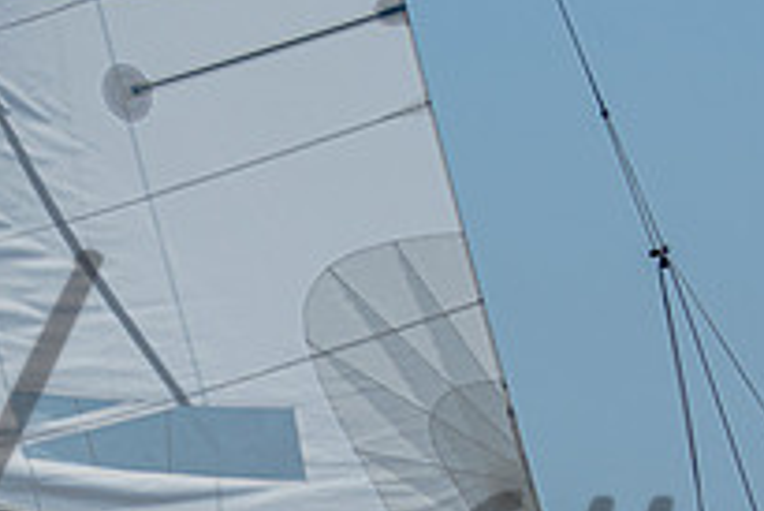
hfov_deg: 4.2
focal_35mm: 493
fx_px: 10470
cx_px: 138
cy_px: 673
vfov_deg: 2.8
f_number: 5
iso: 200
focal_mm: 116
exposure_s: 1/2000
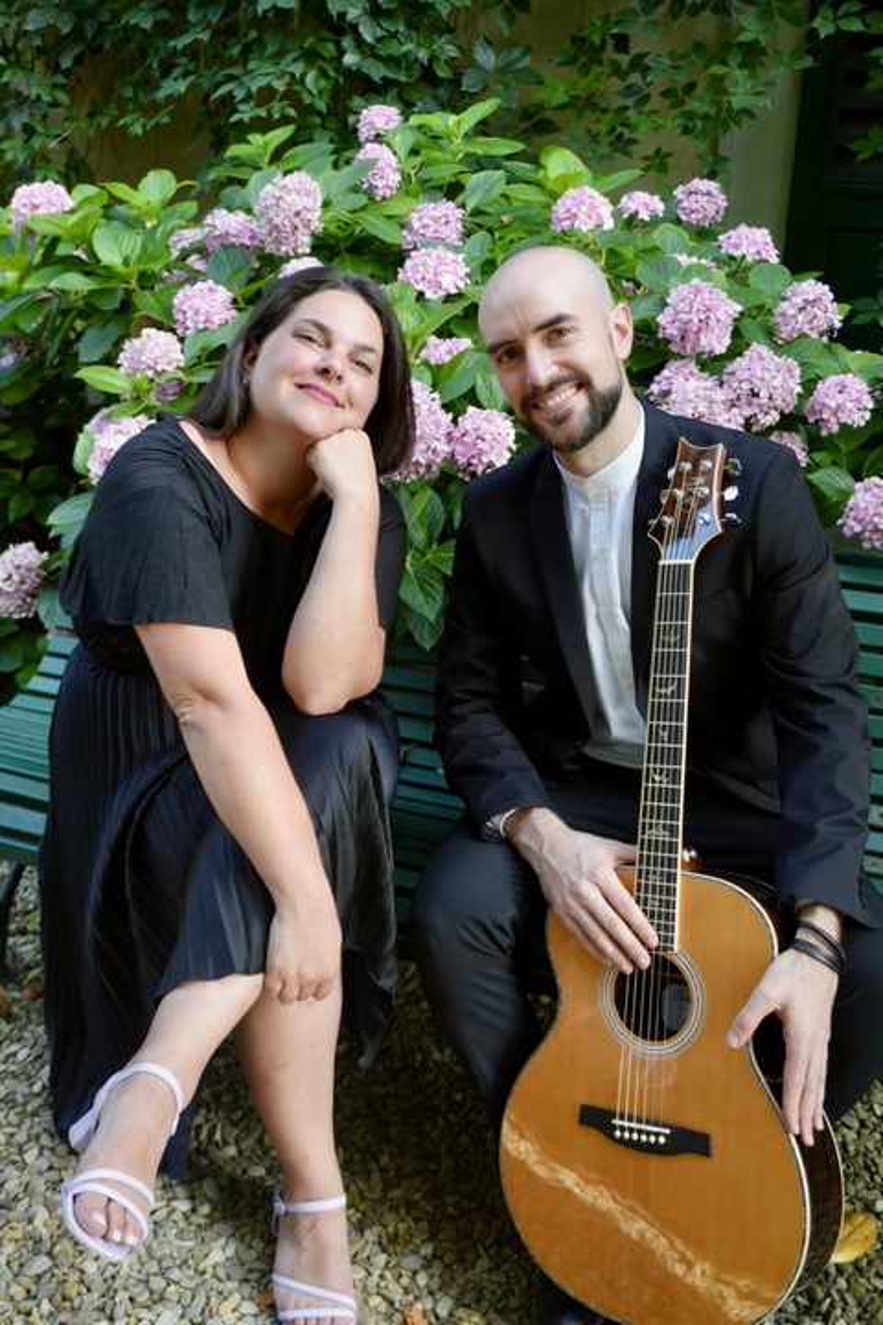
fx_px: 1324
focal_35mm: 36
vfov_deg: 53.1
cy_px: 662
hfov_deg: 36.9
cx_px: 442
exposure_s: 1/160
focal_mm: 24
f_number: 4.5
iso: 500
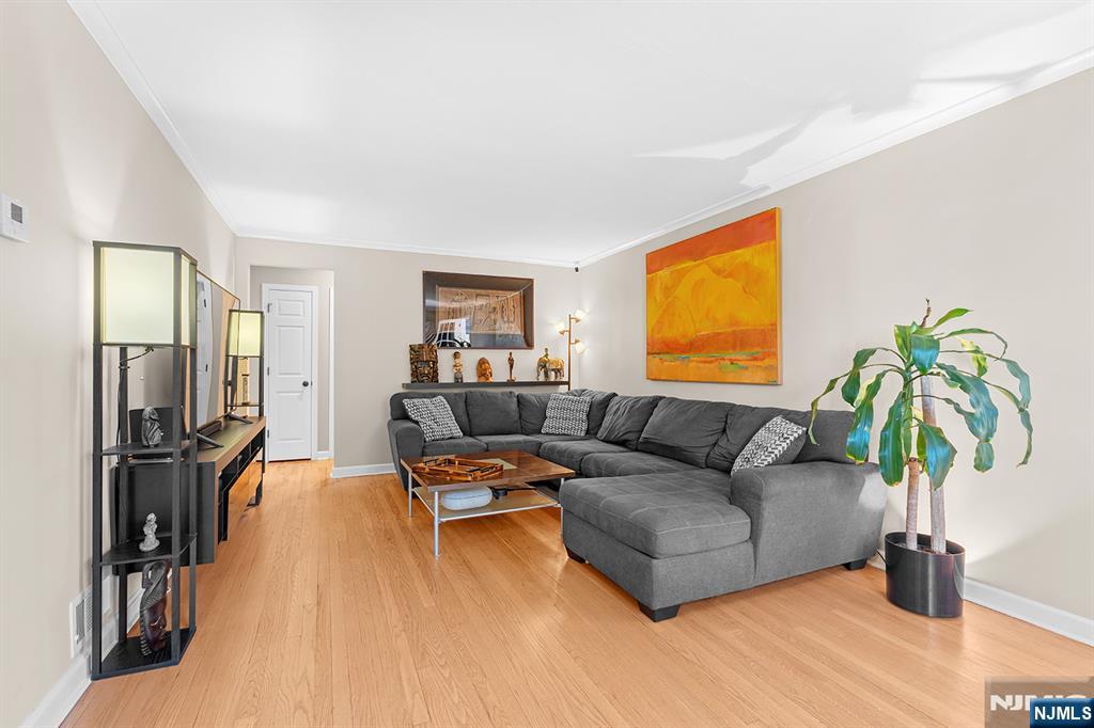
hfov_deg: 96.8
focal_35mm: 16
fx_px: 486
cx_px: 547
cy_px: 364
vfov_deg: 73.7
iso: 100
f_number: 8
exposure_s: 1/5
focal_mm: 16
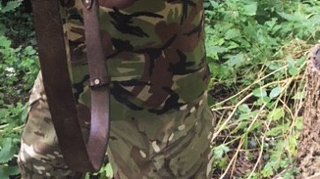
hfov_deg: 33.7
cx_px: 122
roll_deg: +3.0
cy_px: -111
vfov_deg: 17.0
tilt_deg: -6.9
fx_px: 526
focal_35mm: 62
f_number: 2.2
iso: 250
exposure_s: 1/33
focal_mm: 4.15
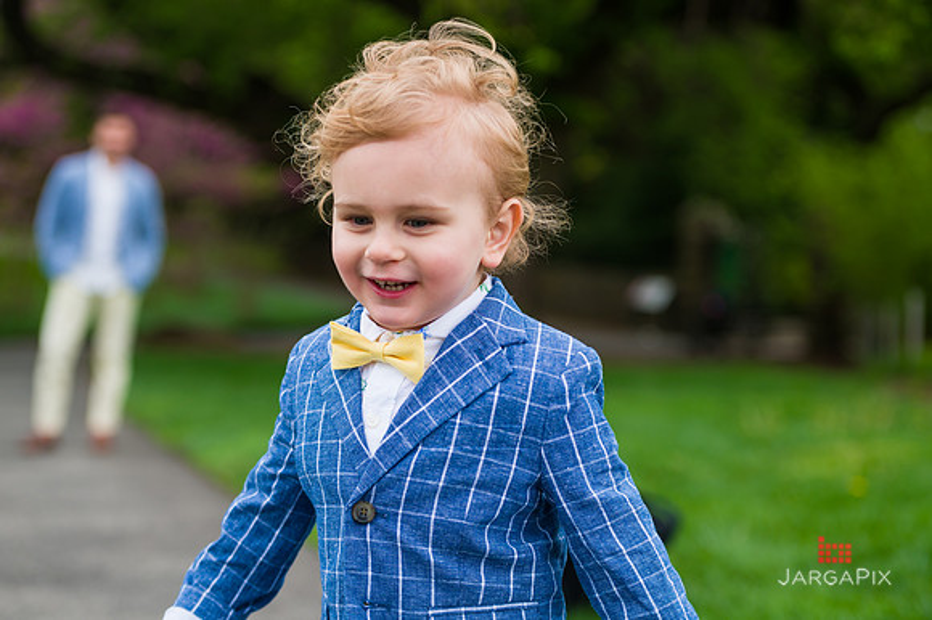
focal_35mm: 70
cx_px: 466
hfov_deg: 28.9
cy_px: 310
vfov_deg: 19.4
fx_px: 1811
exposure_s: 1/800
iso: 200
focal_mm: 70
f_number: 3.5
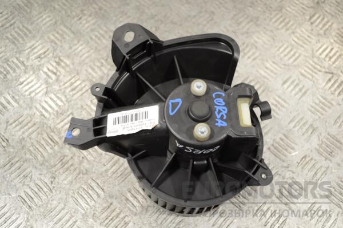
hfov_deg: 53.1
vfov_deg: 36.9
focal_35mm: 36
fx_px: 343
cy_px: 114
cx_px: 172
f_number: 4
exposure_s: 1/30
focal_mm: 24
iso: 125
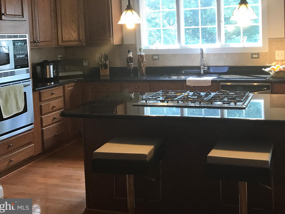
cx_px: 190
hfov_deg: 45.1
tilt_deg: -5.2
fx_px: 338
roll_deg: +1.1
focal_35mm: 41
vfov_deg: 34.5
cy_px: 59
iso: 25
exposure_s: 1/30
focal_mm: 3.99
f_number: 1.8
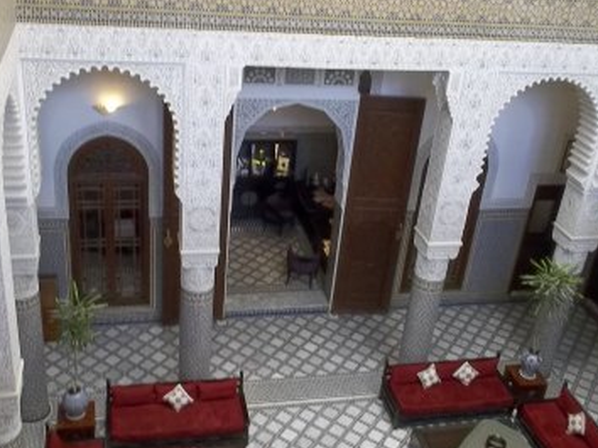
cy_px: 229
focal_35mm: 41
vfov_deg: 35.1
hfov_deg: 45.8
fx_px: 708
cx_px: 287
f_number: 3.3
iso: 160
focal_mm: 4.1
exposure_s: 1/20
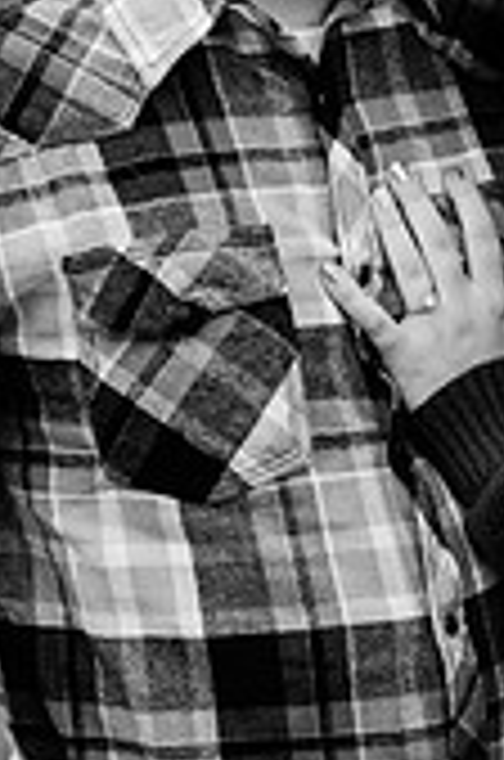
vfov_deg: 9.1
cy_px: 288
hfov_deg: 6.0
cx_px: 461
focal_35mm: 227
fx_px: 4786
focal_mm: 85
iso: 500
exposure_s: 1/200
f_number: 2.5
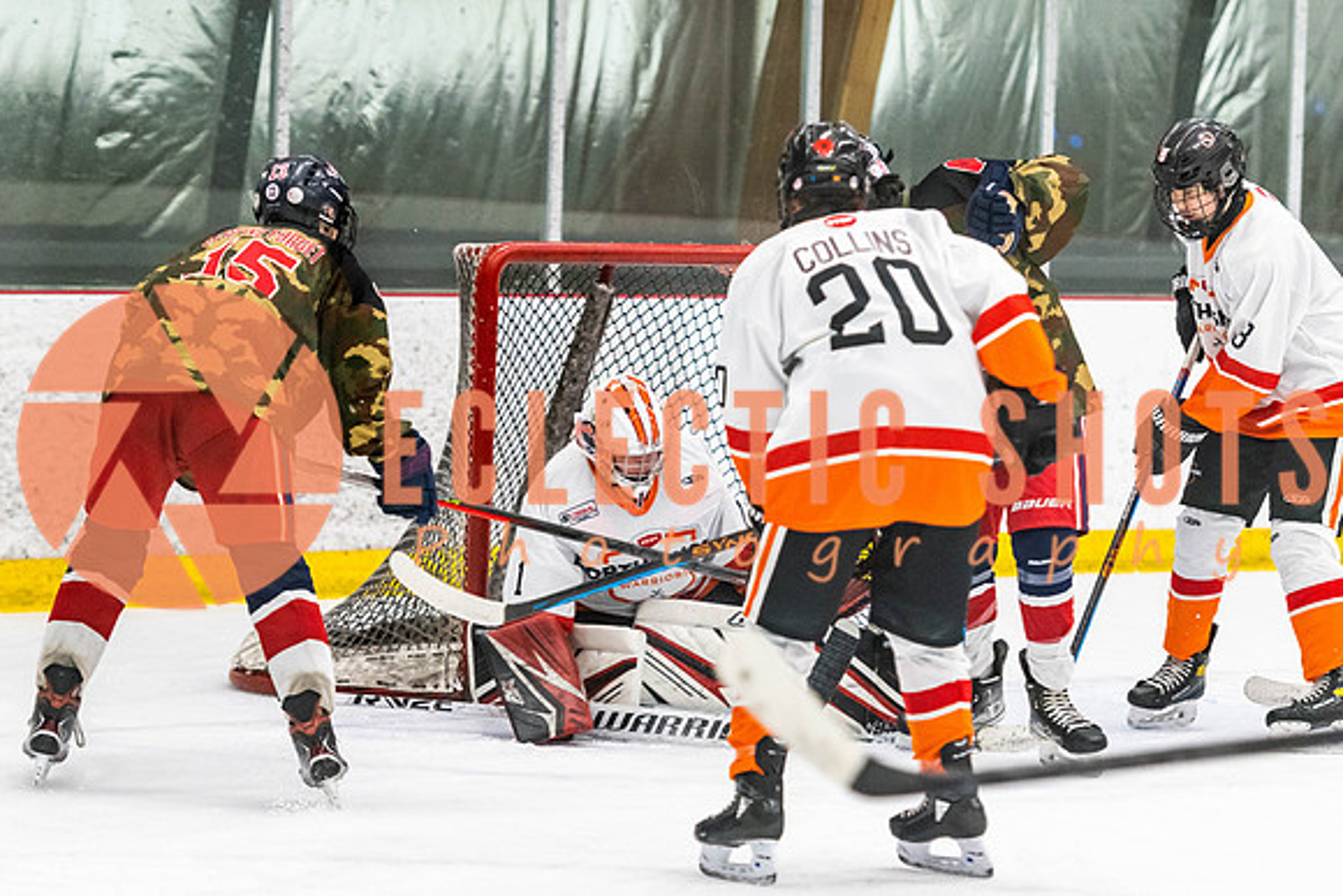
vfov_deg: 7.6
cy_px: 523
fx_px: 6716
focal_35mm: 180
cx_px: 616
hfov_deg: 11.4
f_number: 2.8
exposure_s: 1/640
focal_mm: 120
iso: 2000
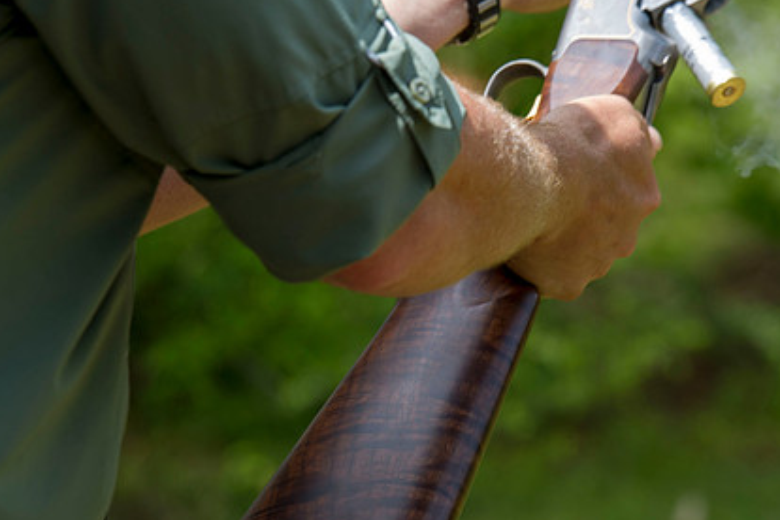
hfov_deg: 8.4
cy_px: 202
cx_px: 403
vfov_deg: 5.6
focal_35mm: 245
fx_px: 5308
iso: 200
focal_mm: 175
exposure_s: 1/200
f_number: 6.3
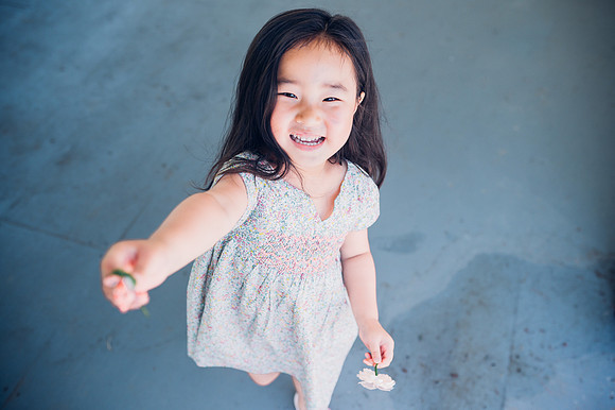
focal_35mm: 35
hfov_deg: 54.5
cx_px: 308
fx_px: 598
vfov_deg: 37.8
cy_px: 205
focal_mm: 35
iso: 320
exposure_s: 1/500
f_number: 2.8
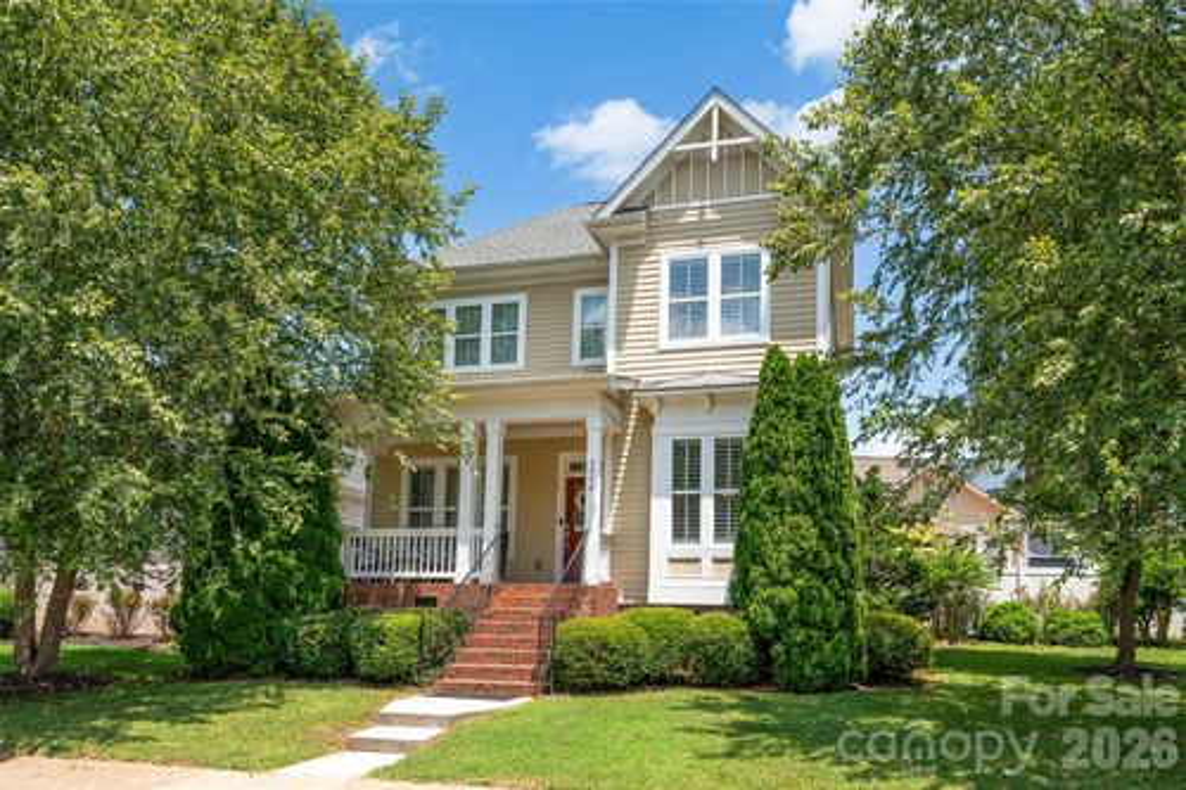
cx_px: 593
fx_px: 527
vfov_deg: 73.7
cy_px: 395
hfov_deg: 96.8
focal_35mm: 16
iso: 100
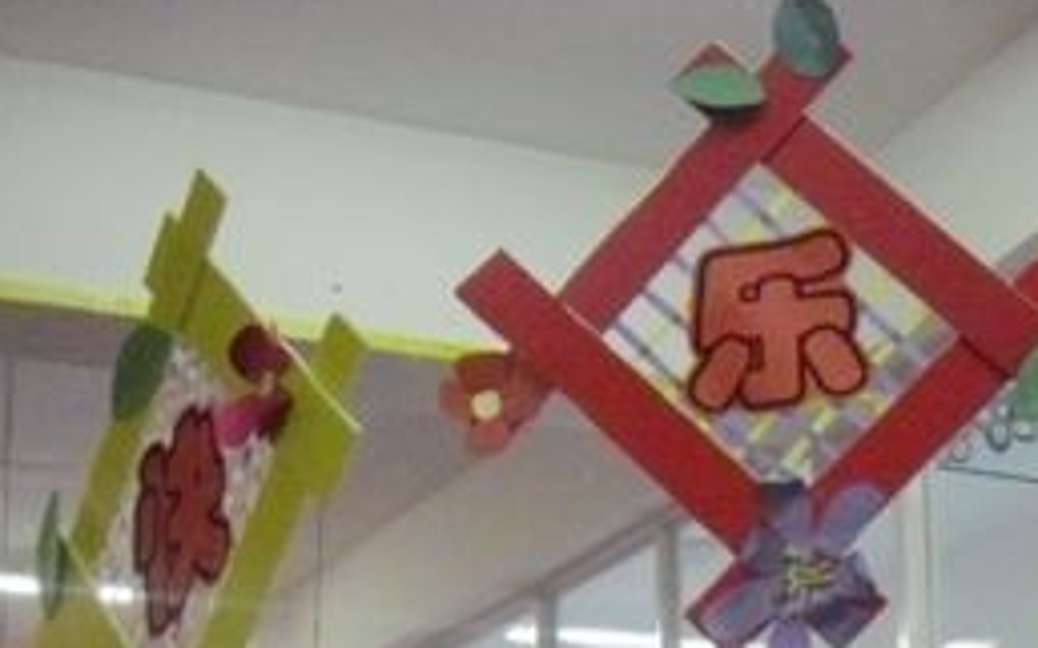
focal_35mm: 78
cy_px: 731
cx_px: 865
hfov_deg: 25.9
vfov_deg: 16.2
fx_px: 2206
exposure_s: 1/100
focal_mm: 6.2
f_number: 2.8
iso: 800
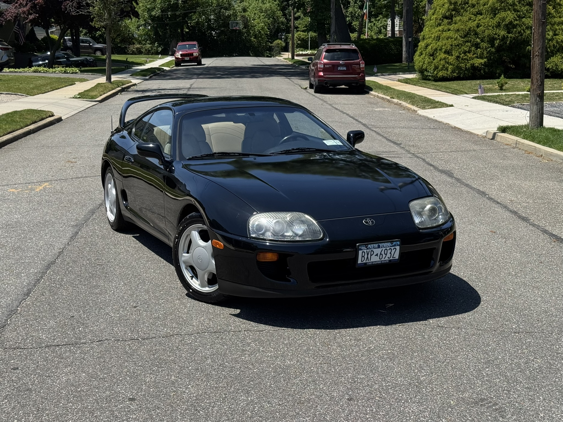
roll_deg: +0.7
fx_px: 781
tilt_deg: -12.2
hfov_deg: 39.7
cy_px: 211
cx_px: 282
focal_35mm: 48
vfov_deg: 30.3
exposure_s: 1/3817
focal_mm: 6.76
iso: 64
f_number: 1.78
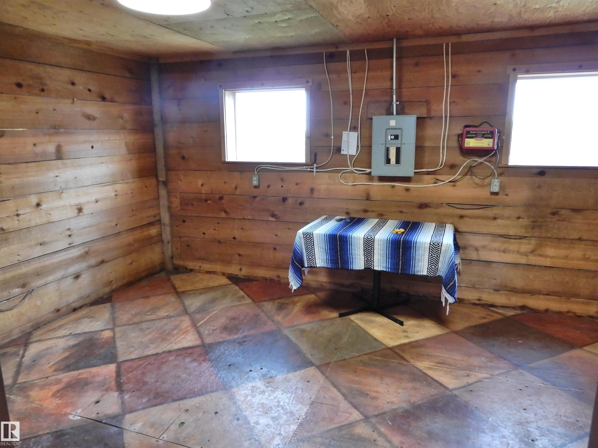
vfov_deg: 56.8
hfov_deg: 71.6
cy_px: 224
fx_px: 415
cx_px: 299
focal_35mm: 24
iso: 280
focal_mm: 4.3
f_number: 3.4
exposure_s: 1/30
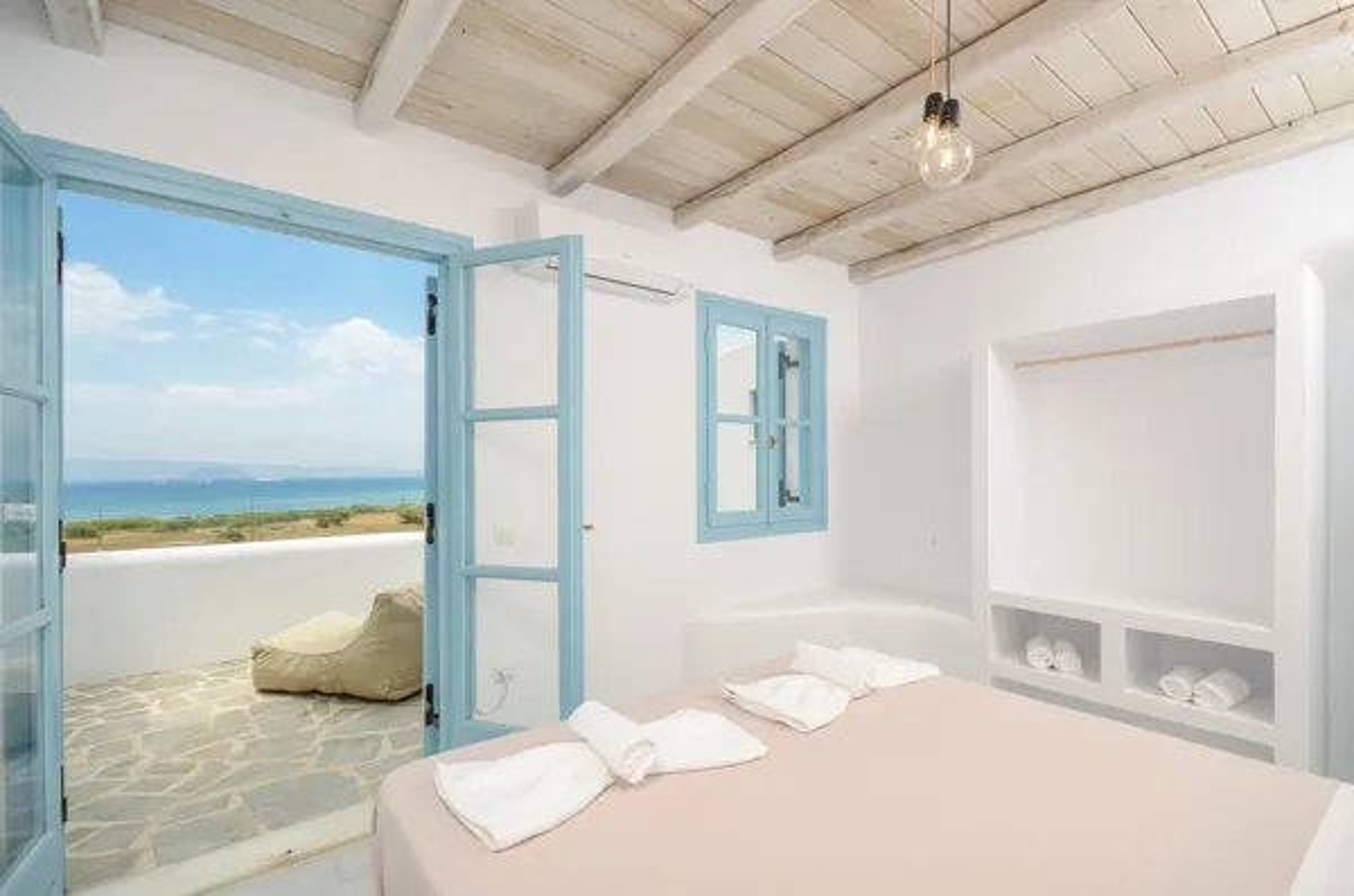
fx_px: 619
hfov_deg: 95.1
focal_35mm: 16
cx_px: 677
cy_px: 448
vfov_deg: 71.8
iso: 100
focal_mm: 11
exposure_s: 1/250
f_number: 7.1
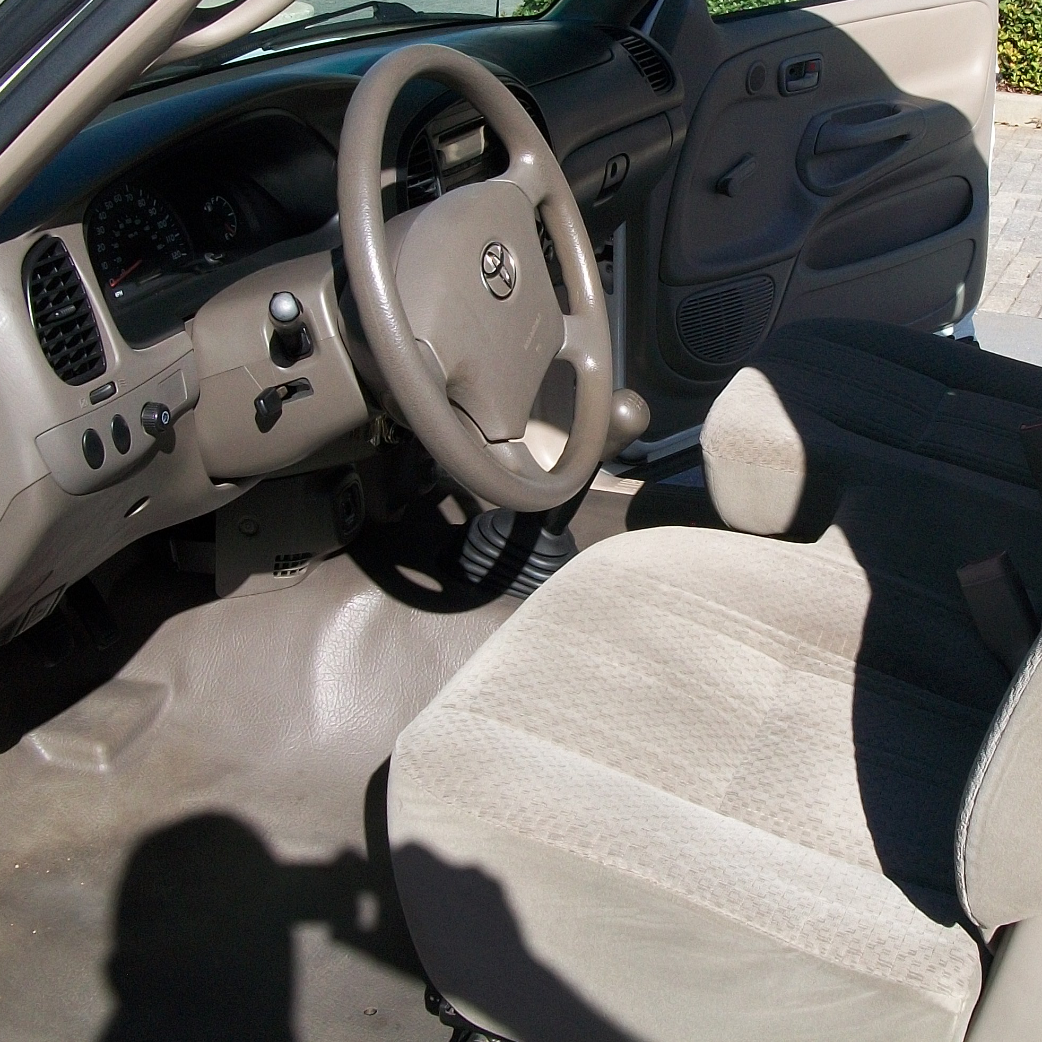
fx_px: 1703
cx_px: 739
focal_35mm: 50
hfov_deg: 33.6
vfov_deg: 33.7
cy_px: 354
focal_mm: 5.7
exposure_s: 1/320
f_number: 5.5
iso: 80
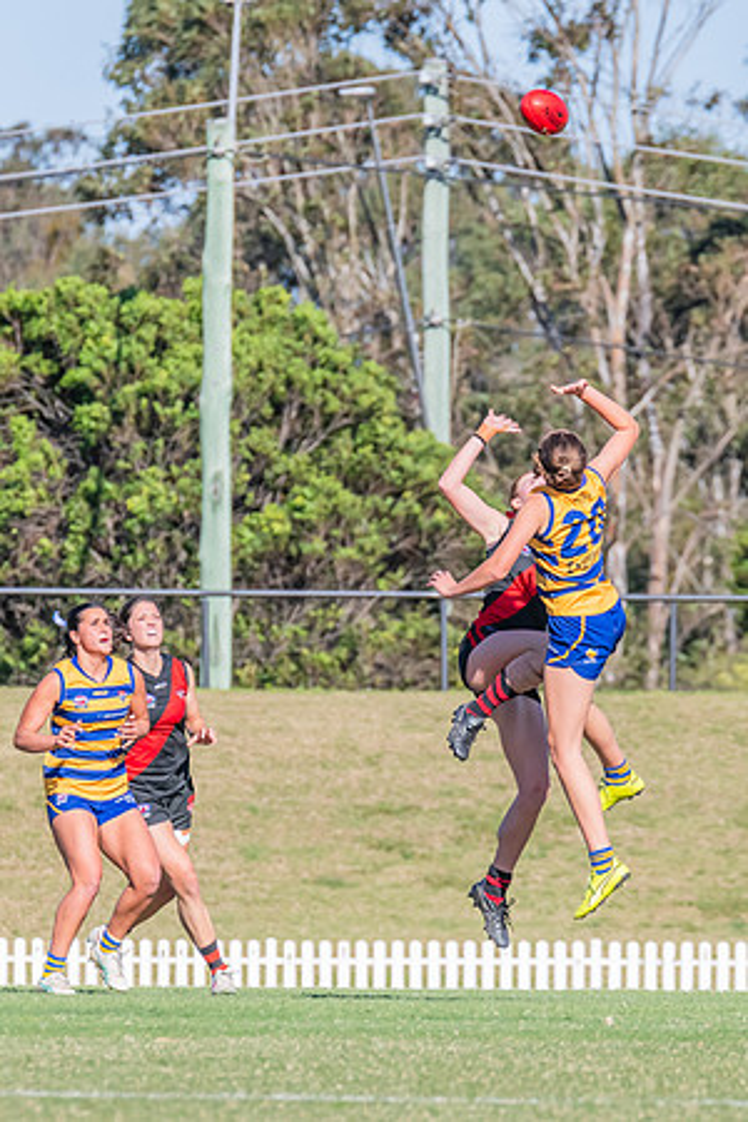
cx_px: 520
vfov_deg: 3.1
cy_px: 632
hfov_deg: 2.1
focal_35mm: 670
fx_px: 20876
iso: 800
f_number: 11
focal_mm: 380
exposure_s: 1/1250
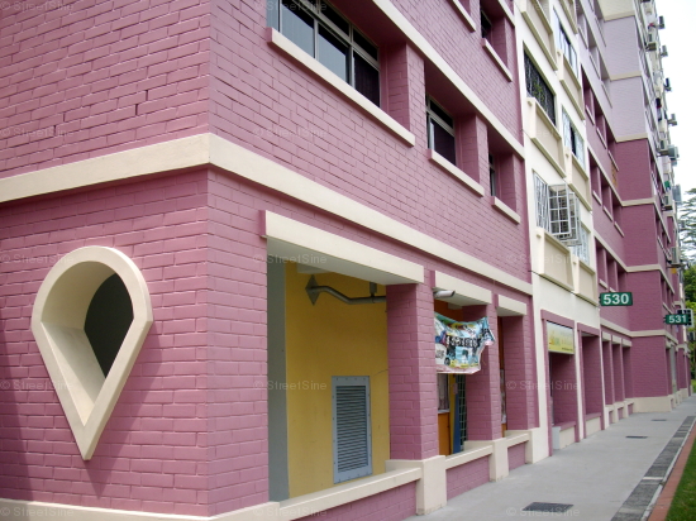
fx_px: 744
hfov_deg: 50.2
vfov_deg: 38.6
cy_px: 260
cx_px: 348
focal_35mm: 37
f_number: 2.8
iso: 80
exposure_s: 1/400
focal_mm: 6.2
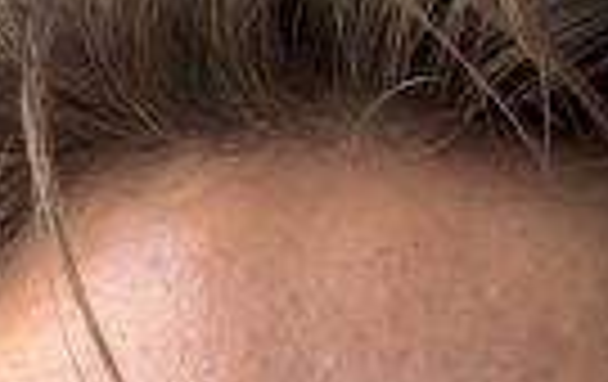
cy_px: 764
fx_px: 2341
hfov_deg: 14.8
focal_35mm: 141
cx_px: 423
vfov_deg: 8.8
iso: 100
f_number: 1.9
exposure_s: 1/60
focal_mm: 2.69
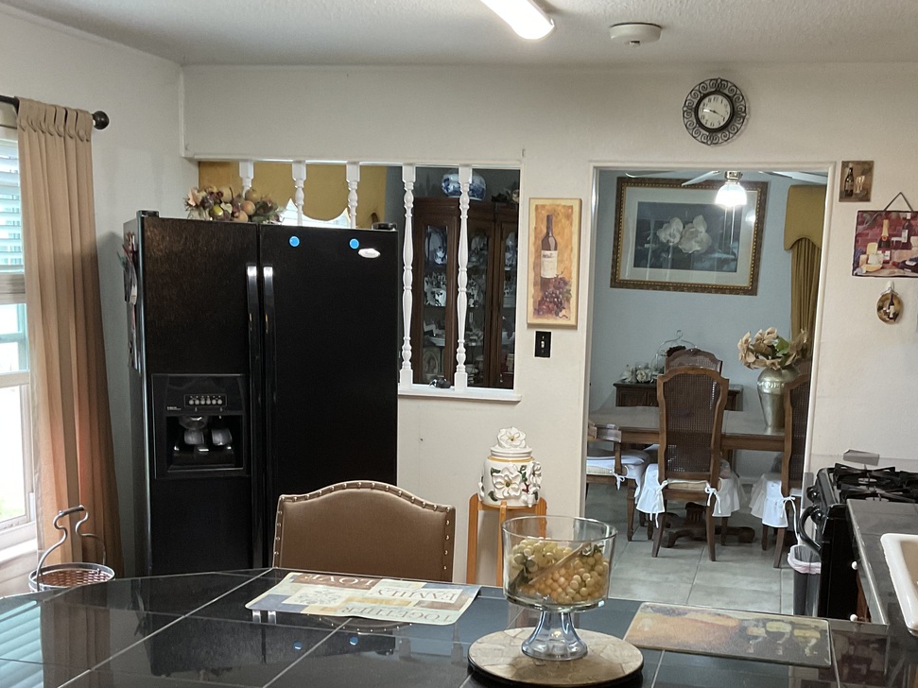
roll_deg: -1.7
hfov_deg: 43.7
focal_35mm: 43
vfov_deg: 33.2
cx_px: 538
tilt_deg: -7.9
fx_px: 1140
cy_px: 483
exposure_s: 1/60
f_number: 1.8
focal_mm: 3
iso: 160
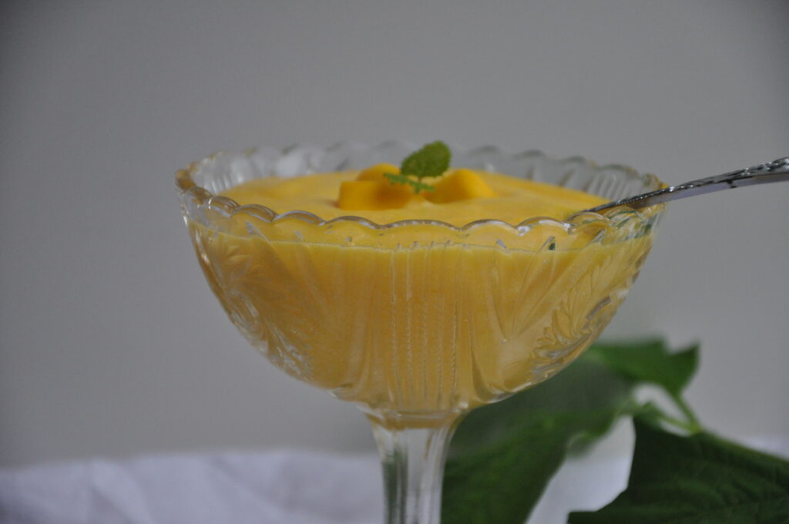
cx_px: 394
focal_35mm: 158
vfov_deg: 8.7
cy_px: 262
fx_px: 3447
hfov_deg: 13.1
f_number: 5.6
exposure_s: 1/125
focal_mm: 105
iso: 1400
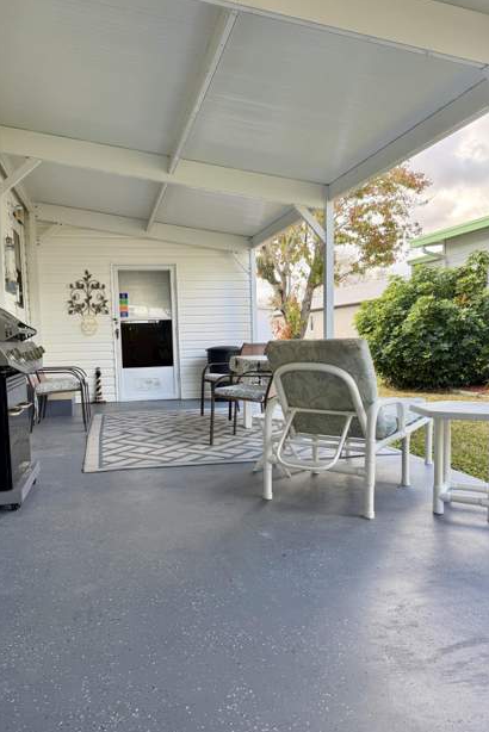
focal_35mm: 26
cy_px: 378
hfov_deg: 49.4
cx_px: 205
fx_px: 529
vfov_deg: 69.3
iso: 100
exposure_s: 1/528
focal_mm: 6.76
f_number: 1.78
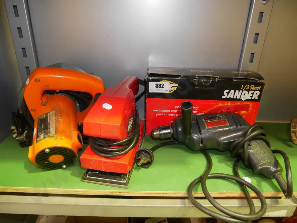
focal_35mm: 24
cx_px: 148
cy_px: 112
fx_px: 206
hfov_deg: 71.6
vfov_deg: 56.9
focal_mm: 12
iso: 3200
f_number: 3.7
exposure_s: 1/60
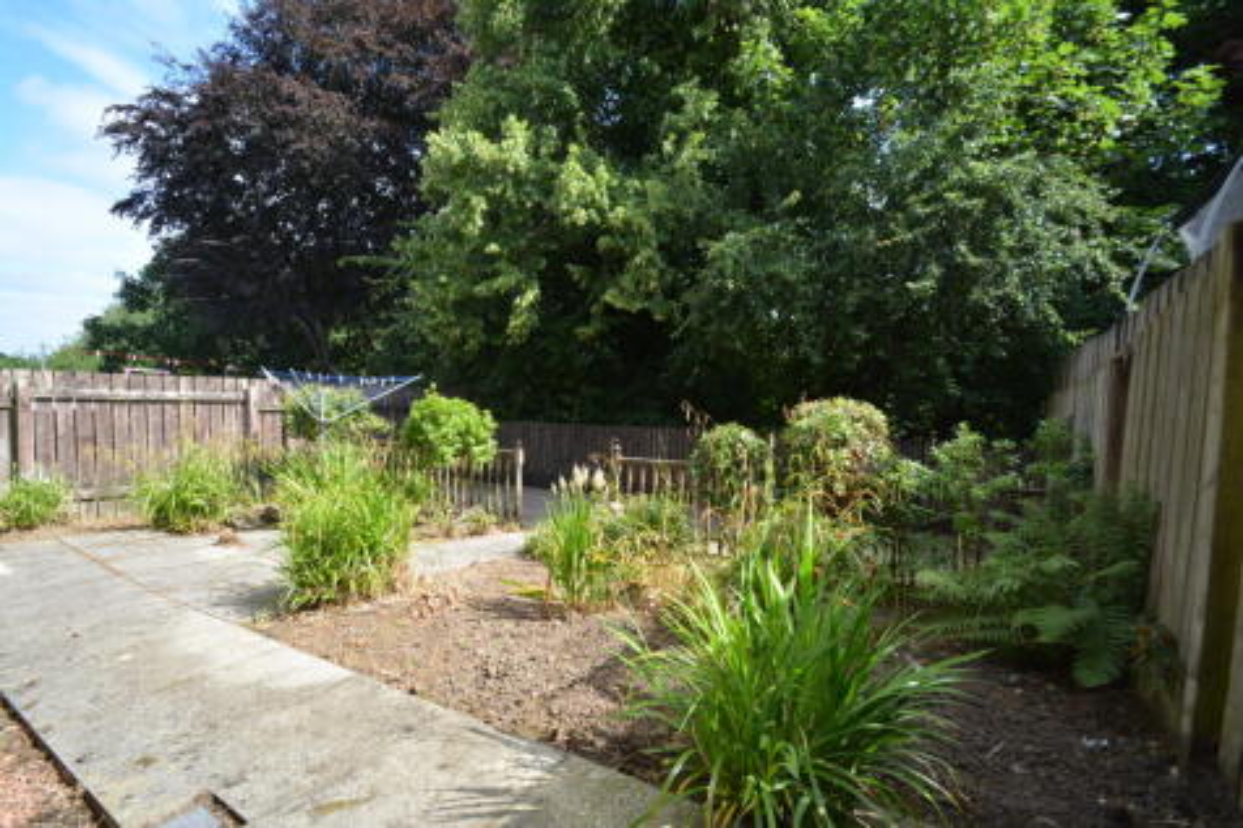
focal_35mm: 15
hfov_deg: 100.4
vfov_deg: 77.3
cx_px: 622
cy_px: 414
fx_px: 518
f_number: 7.1
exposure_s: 1/200
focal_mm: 10
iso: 200
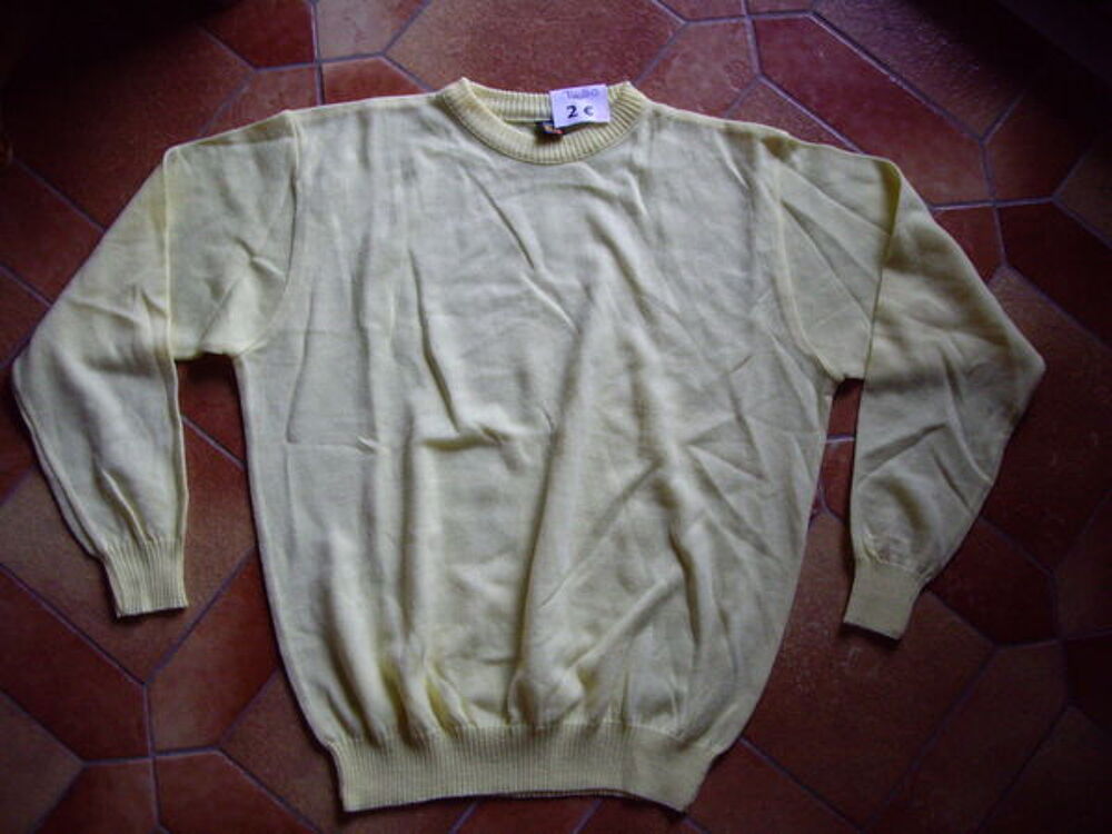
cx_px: 556
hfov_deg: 49.0
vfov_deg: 37.7
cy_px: 417
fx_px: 1221
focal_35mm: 38
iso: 200
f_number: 2.7
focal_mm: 6.2
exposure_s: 1/40
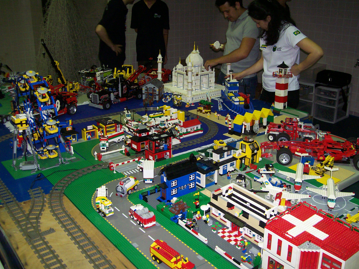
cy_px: 132
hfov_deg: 50.1
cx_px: 176
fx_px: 384
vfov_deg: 38.7
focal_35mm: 37
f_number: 2.7
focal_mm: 6
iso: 140
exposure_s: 1/64
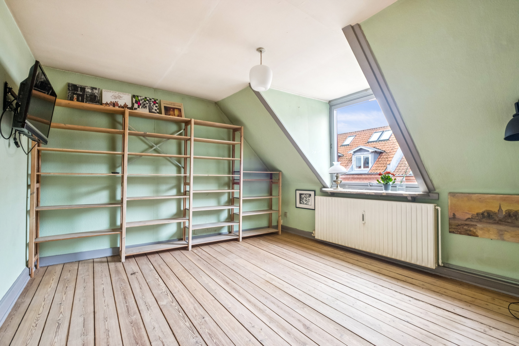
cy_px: 173
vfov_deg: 73.7
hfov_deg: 96.7
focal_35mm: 16
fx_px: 231
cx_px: 260
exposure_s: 1/3.33
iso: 800
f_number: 8
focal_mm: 10.5
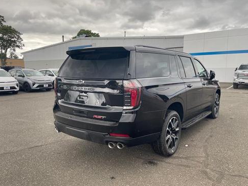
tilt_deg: -7.6
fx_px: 193
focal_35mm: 27
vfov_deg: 51.4
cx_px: 124
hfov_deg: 65.3
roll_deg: +0.4
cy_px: 95
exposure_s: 1/243
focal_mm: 4.2
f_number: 1.6
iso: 32
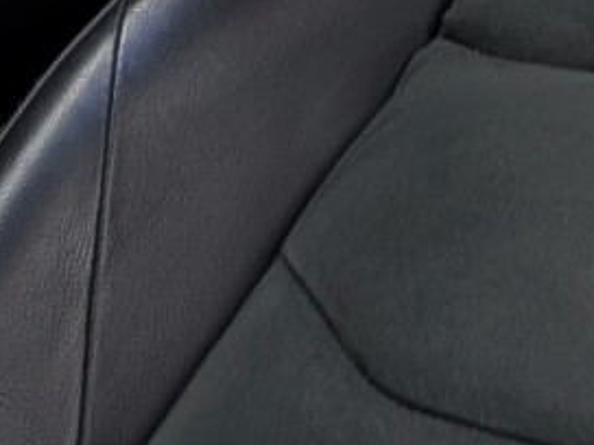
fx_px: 2420
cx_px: 1109
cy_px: -794
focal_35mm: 141
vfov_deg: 9.0
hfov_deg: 12.6
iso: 30
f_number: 1.7
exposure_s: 1/168
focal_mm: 4.53
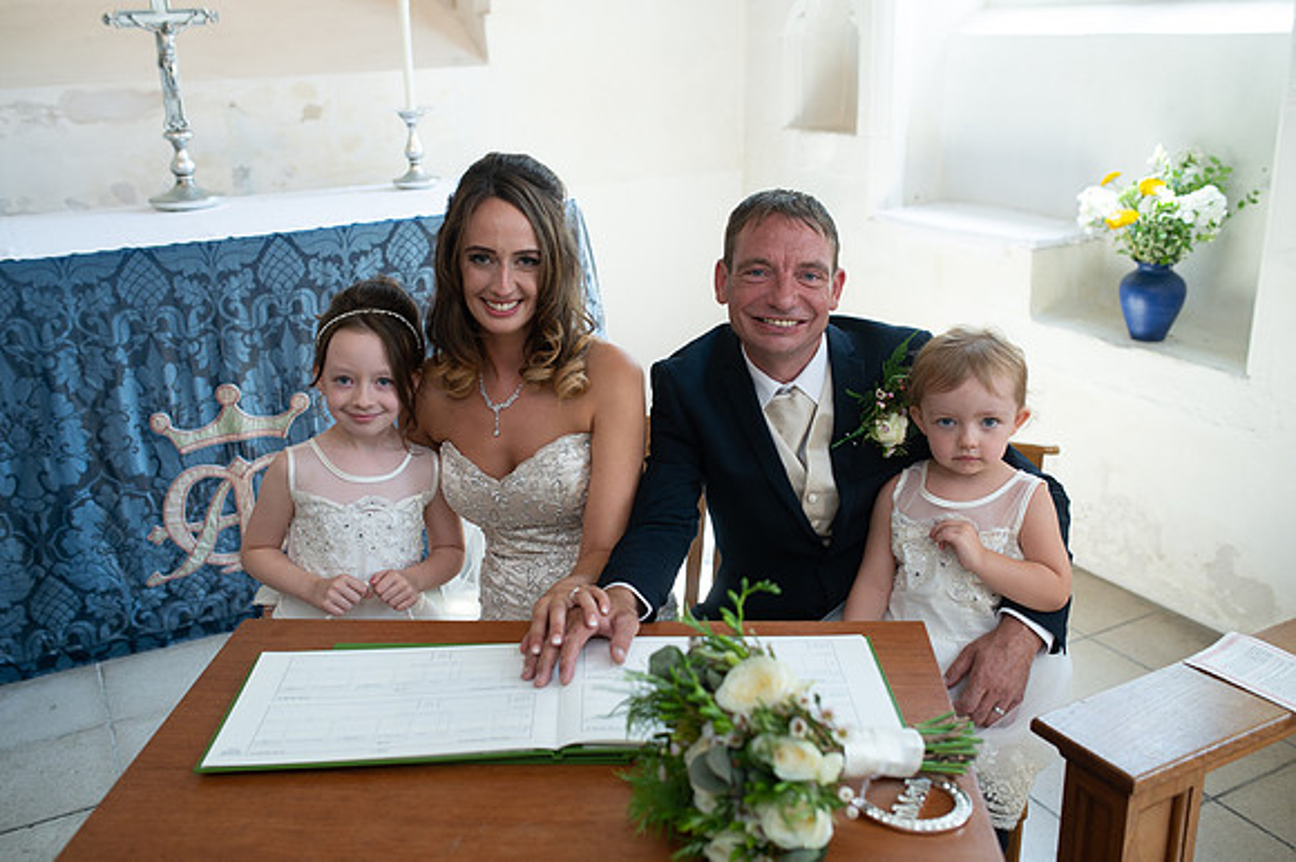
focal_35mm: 35
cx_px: 648
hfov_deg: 54.5
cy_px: 431
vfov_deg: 37.8
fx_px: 1259
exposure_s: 1/125
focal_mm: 35
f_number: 3.5
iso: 400
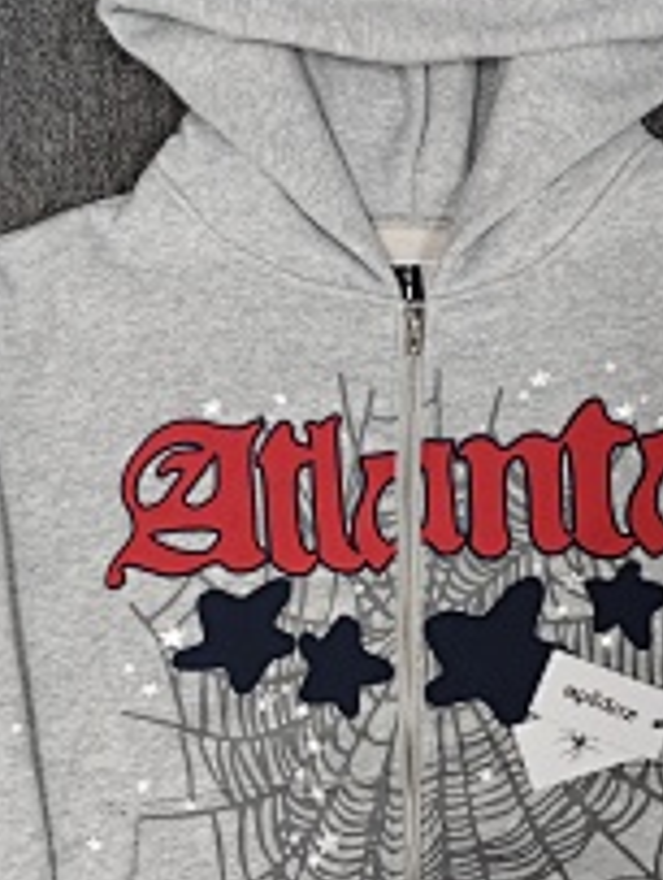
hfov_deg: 24.8
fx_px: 1502
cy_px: 607
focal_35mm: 59
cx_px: 418
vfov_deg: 32.3
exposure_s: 1/100
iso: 2239
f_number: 1.88
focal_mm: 5.56
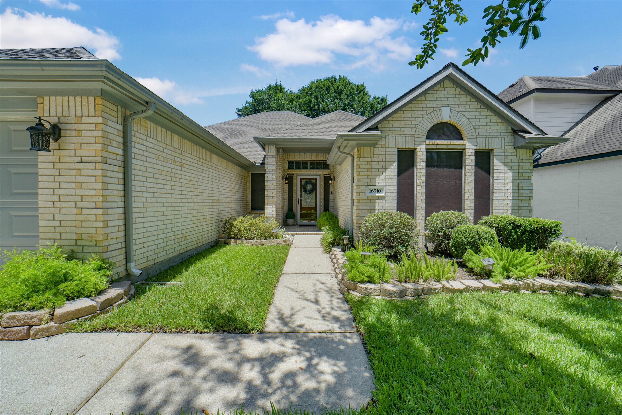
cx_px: 311
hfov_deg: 104.2
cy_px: 208
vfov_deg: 81.2
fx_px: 242
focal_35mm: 14
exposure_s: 1/500
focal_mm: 14
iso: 500
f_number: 11
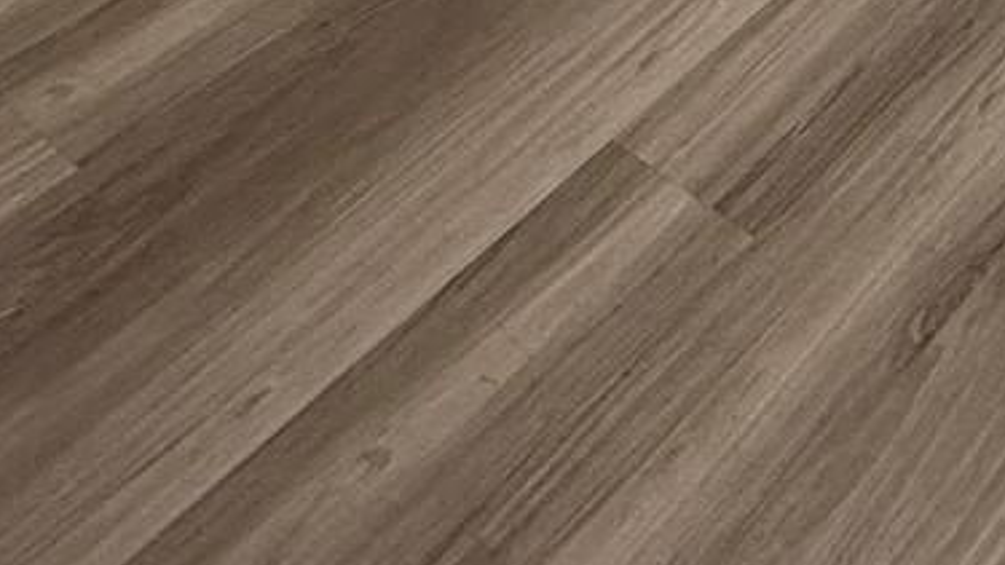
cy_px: -977
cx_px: 1214
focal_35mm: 65
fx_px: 1732
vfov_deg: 12.3
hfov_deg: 28.1
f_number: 2.2
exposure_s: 1/120
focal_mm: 2.22
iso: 320
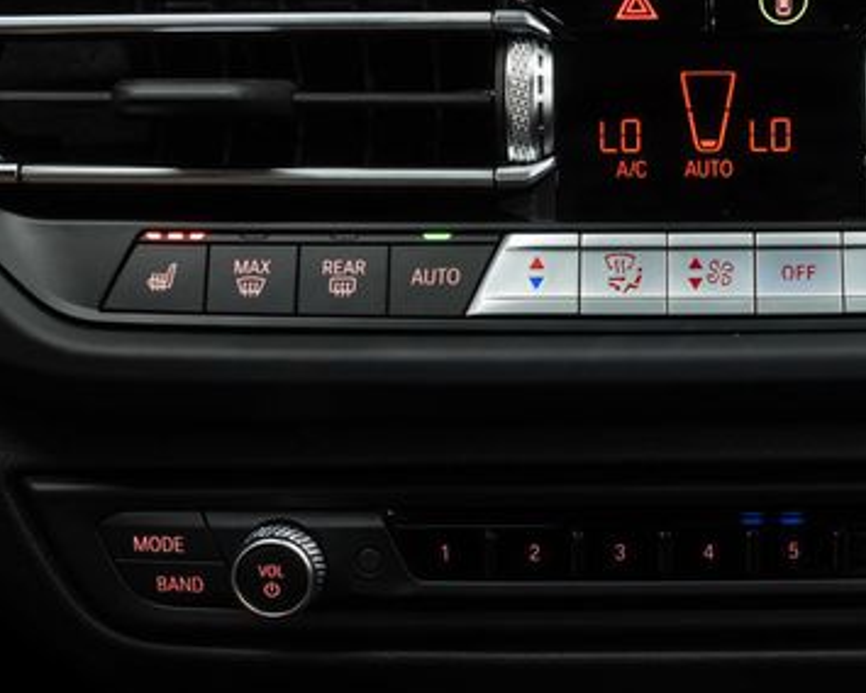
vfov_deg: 21.6
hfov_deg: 26.2
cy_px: 370
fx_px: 1820
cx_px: 720
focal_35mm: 71
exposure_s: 1/50
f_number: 3.2
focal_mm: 28
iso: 640
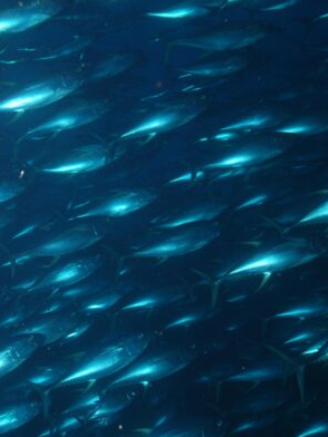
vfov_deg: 36.2
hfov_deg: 27.0
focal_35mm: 53
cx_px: 66
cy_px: 222
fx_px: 670
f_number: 5.6
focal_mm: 24
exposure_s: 1/100
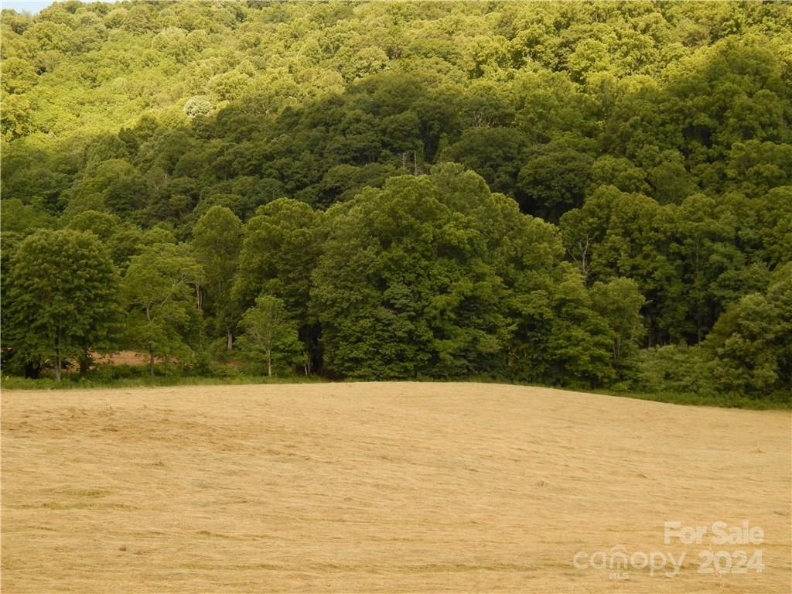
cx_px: 396
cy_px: 297
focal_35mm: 49
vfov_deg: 29.7
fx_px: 1121
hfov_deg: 38.9
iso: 400
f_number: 3.7
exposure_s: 1/1250
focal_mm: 8.6
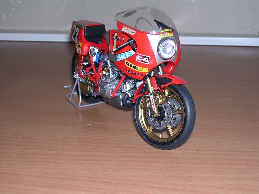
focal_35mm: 63
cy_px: 97
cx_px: 130
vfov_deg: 23.3
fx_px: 471
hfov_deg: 30.7
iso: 100
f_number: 3.5
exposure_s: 1/60.1
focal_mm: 9.6
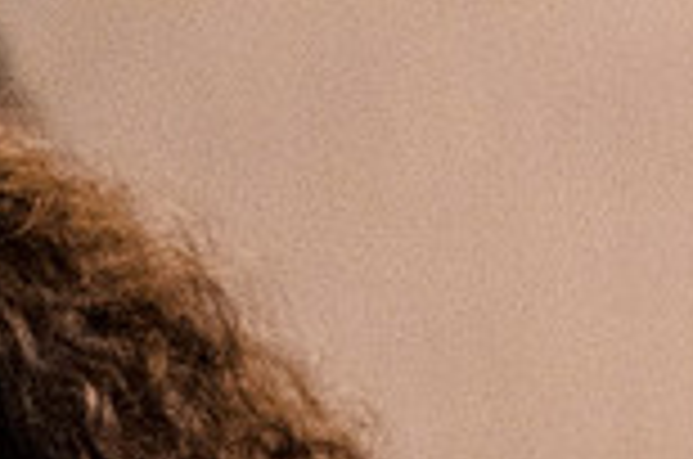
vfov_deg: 1.2
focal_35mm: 1133
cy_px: 866
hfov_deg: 1.8
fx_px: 21765
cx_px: 1233
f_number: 4
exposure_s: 1/100
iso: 6400
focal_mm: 200
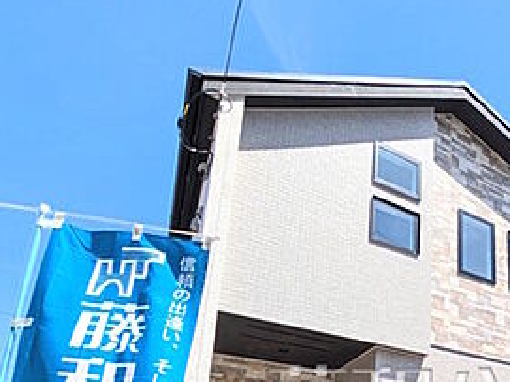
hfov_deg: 50.9
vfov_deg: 39.0
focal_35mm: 31
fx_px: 457
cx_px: 469
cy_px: 399
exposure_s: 1/908
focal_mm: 1.83
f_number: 2.2
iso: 49
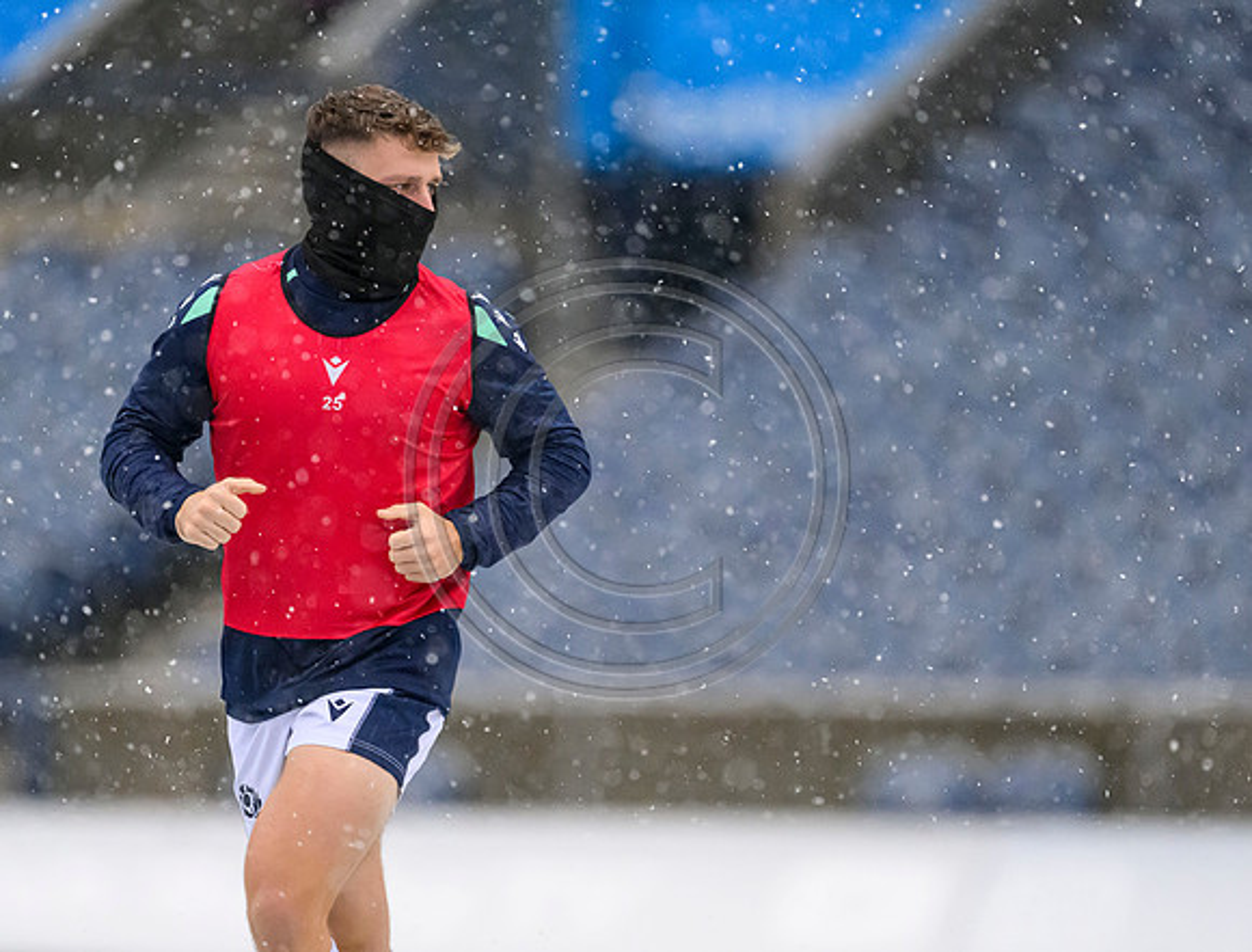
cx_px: 565
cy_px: 546
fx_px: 27847
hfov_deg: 2.6
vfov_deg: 2.0
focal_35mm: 766
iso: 8000
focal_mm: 560
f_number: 4
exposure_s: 1/1250
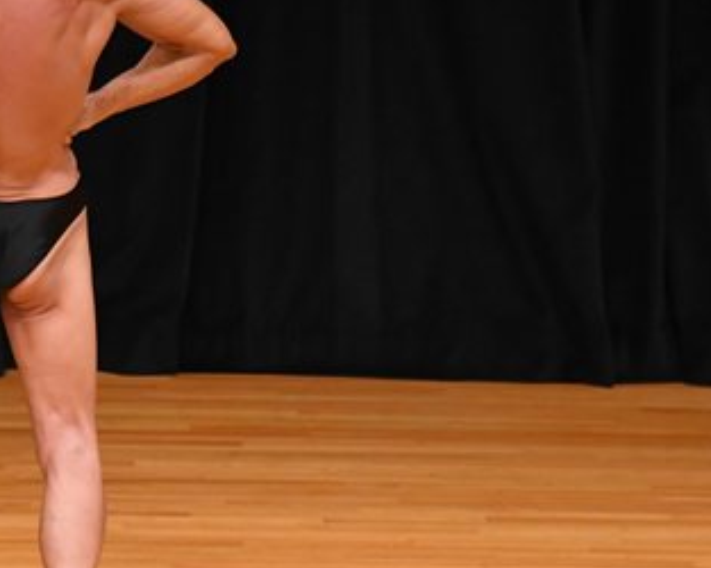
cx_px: 110
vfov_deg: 2.3
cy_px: 291
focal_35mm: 662
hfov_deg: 2.9
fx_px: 13922
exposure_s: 1/400
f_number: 5.6
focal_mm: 190
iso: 3200
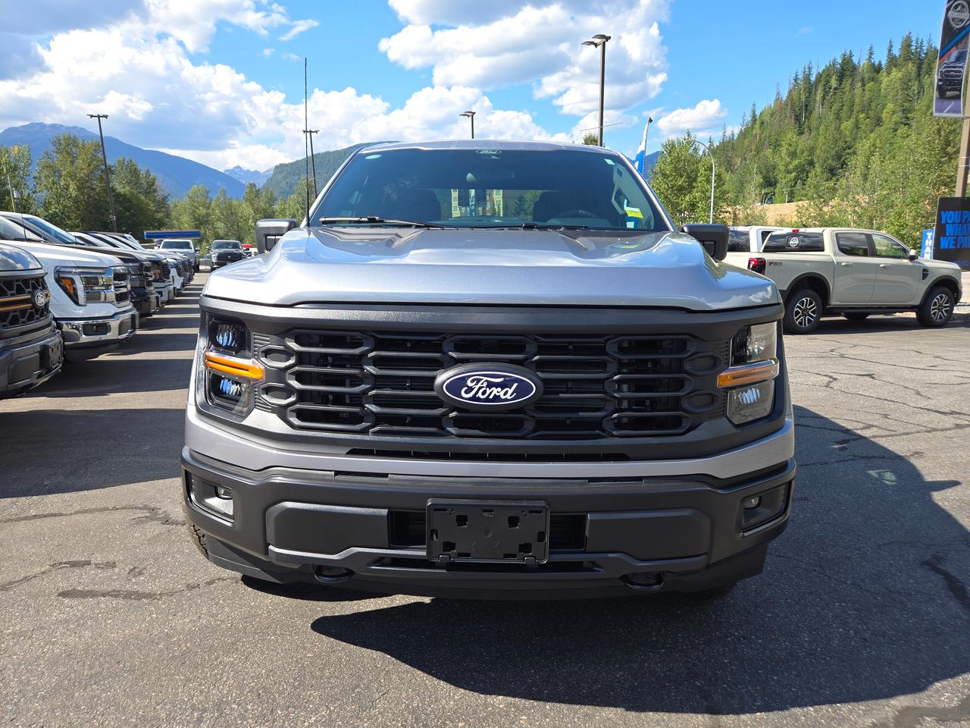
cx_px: 485
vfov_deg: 58.9
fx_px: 644
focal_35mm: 23
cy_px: 364
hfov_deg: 73.9
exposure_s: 1/775
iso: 25
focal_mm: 5.4
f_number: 1.8
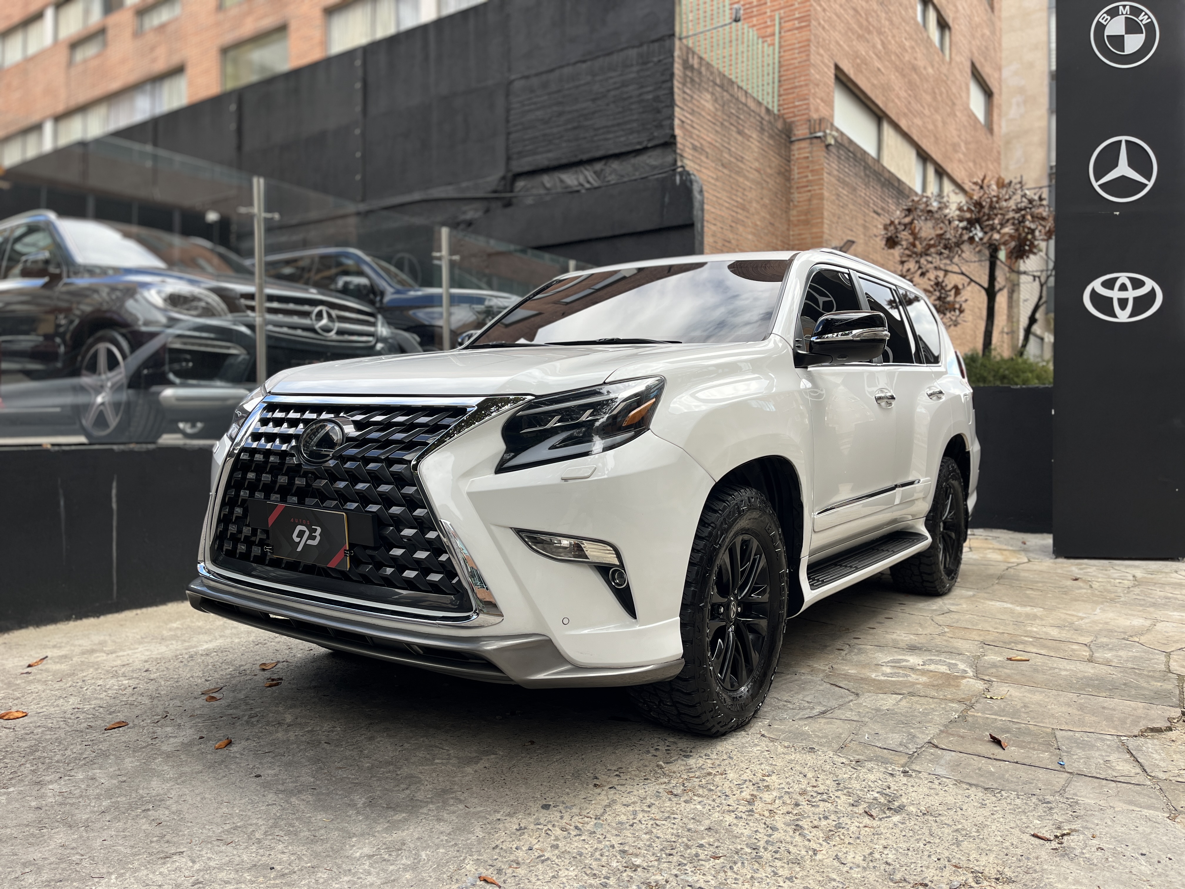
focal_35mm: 26
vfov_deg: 53.1
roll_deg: -0.1
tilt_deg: -0.8
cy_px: 444
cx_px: 592
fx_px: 890
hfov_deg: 67.3
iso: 50
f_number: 1.6
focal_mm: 5.1
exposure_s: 1/515
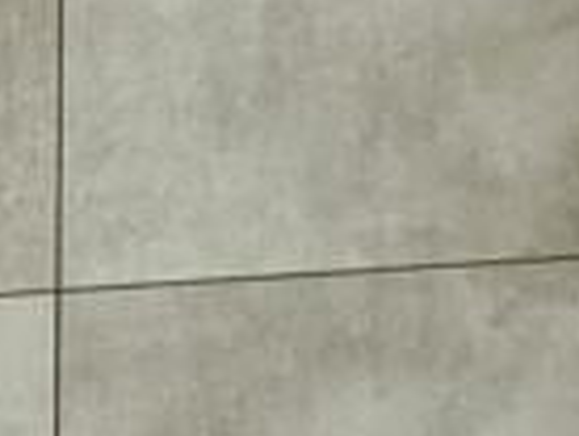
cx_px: -407
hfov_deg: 9.5
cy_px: 853
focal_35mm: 200
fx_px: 3351
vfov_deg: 7.2
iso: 55
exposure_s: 1/2347
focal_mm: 4.44
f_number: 1.8
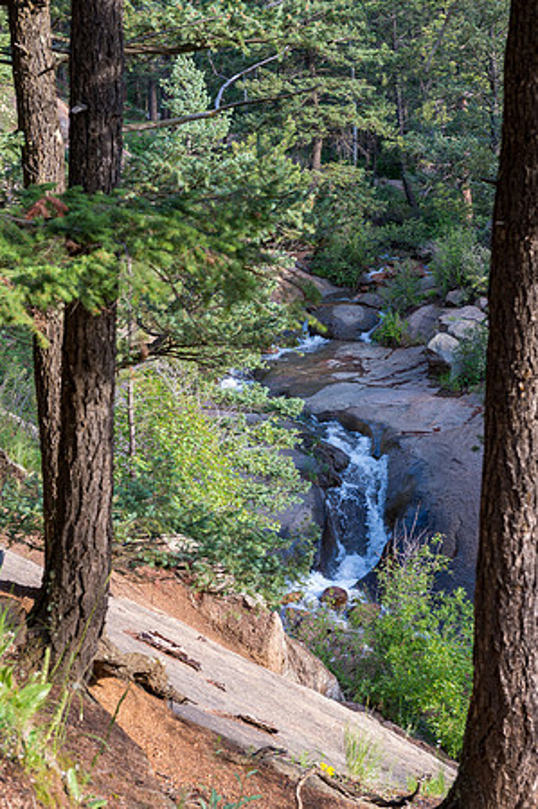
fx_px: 1573
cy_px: 404
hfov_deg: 19.4
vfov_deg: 28.9
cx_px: 269
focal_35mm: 70
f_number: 8
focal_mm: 70
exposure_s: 1/100
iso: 720
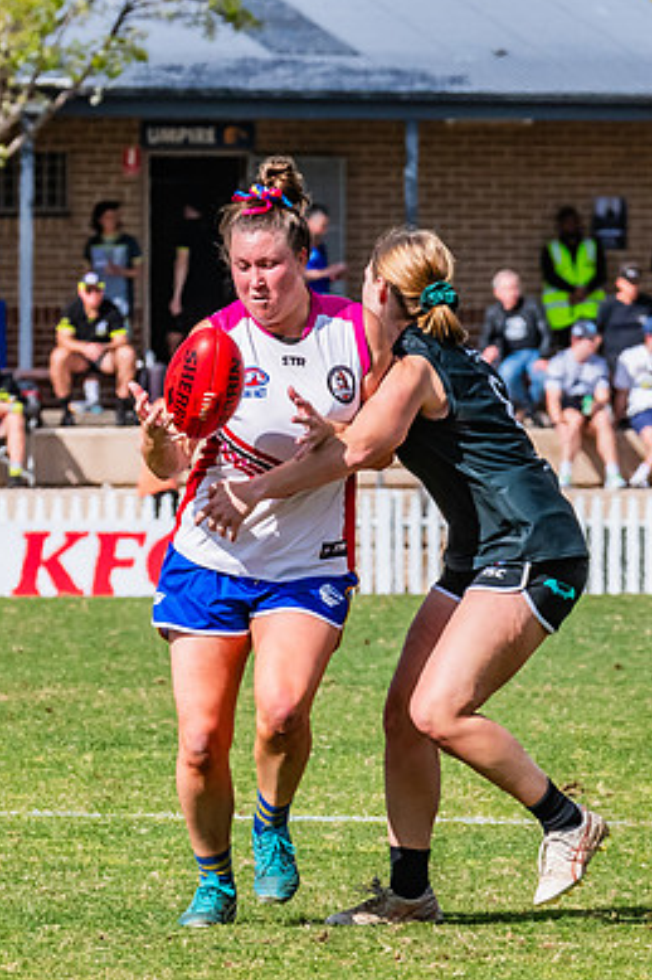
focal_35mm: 696
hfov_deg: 2.0
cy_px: 530
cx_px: 251
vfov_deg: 3.0
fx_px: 18923
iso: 800
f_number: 14
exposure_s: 1/1250
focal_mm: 270
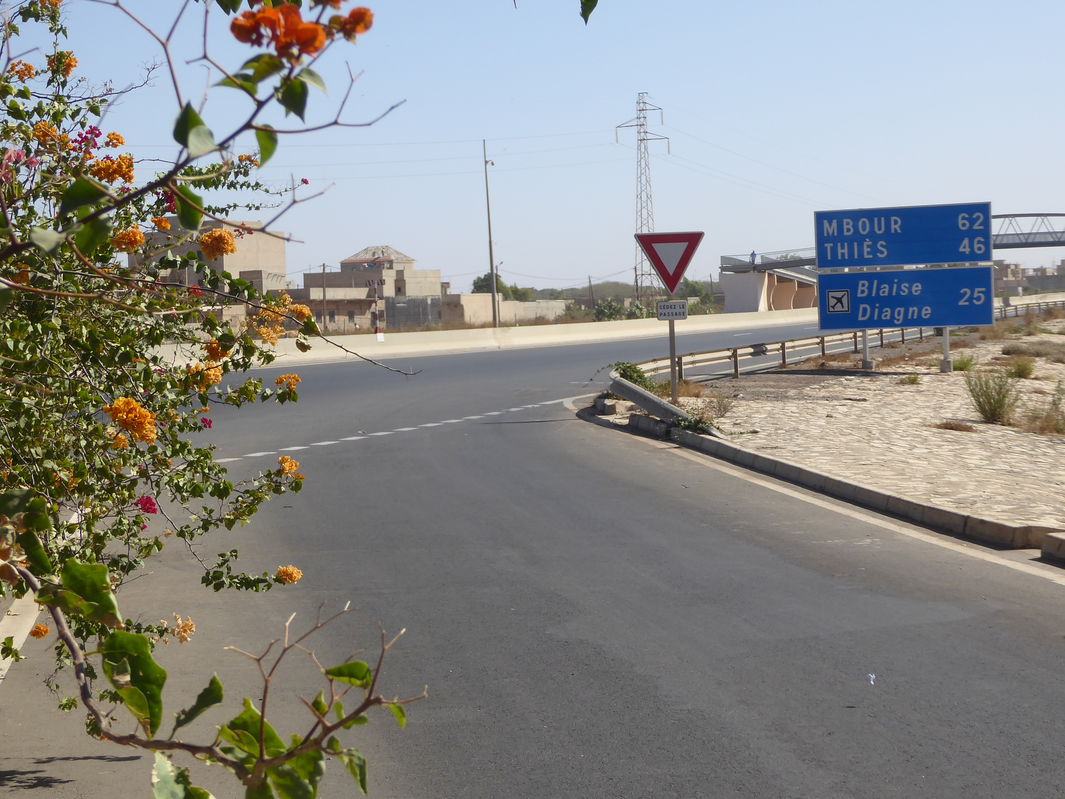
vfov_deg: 21.0
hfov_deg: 27.8
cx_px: 475
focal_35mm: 70
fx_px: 2153
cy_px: 356
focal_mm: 10.3
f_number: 4.2
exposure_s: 1/640
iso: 80
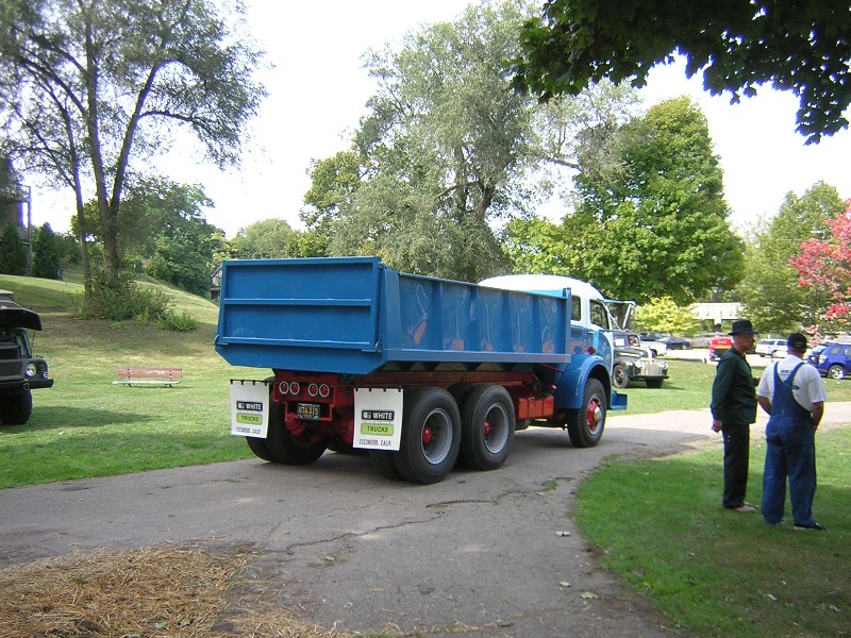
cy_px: 319
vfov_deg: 39.7
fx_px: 885
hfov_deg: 51.4
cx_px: 426
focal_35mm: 36
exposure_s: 1/194
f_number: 2.6
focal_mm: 4.7
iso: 100
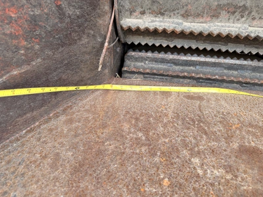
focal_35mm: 24
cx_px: 132
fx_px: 182
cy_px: 98
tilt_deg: -24.3
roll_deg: -2.7
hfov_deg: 71.6
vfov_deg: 56.8
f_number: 1.78
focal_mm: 6.76
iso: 64
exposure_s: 1/121
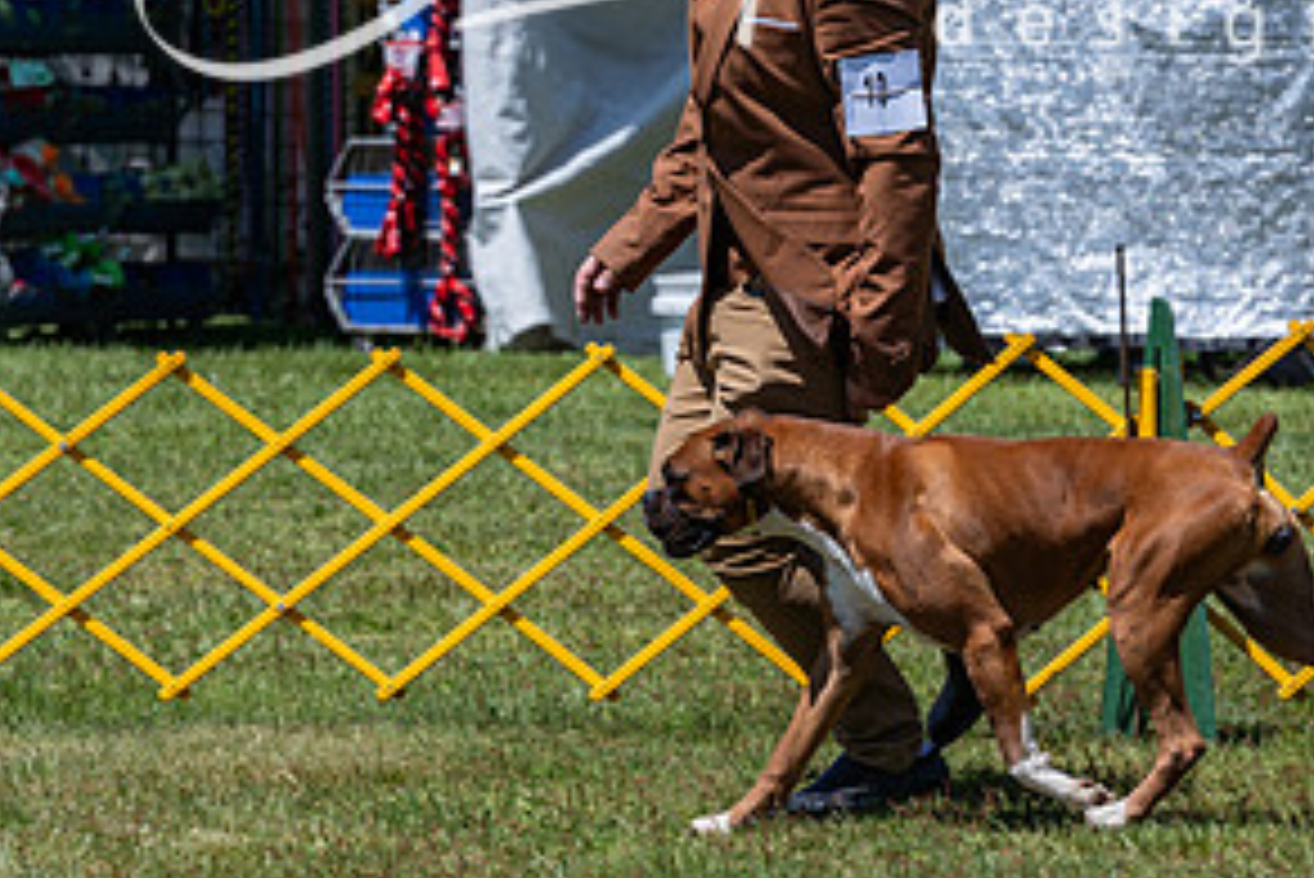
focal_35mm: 290
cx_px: 788
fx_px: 10590
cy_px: 160
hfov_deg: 7.1
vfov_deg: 4.7
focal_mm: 146
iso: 100
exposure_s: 1/640
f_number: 6.3
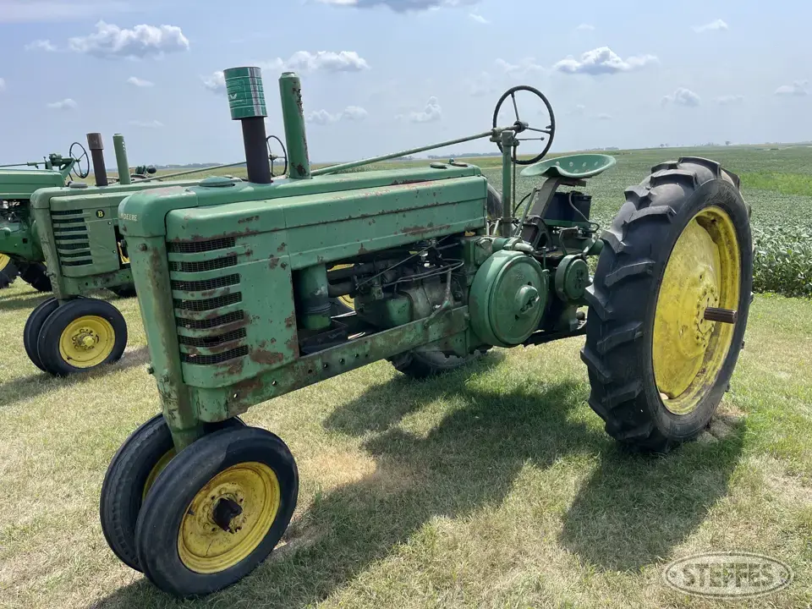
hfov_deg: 67.3
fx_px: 610
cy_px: 304
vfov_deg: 53.1
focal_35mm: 26
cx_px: 406
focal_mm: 5.1
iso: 32
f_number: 1.6
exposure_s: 1/1912
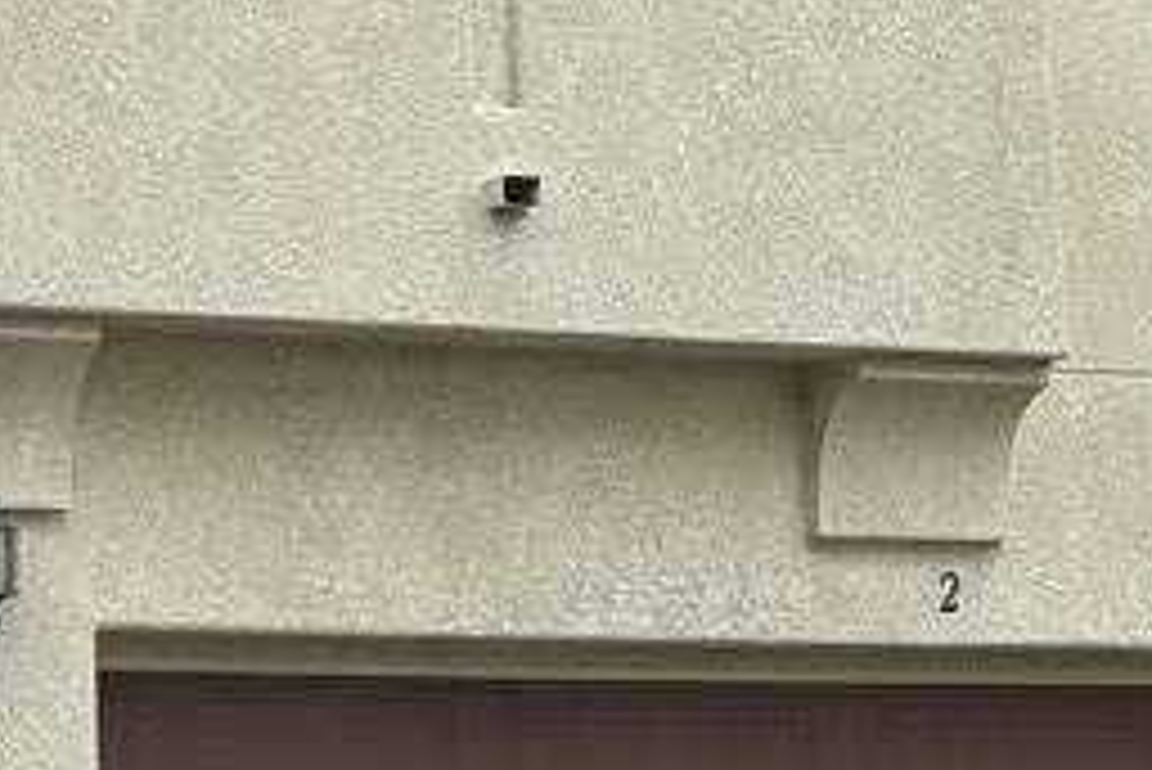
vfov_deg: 12.7
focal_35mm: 108
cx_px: -450
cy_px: 203
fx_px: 3458
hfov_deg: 17.4
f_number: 1.6
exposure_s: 1/1695
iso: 50
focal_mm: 5.96
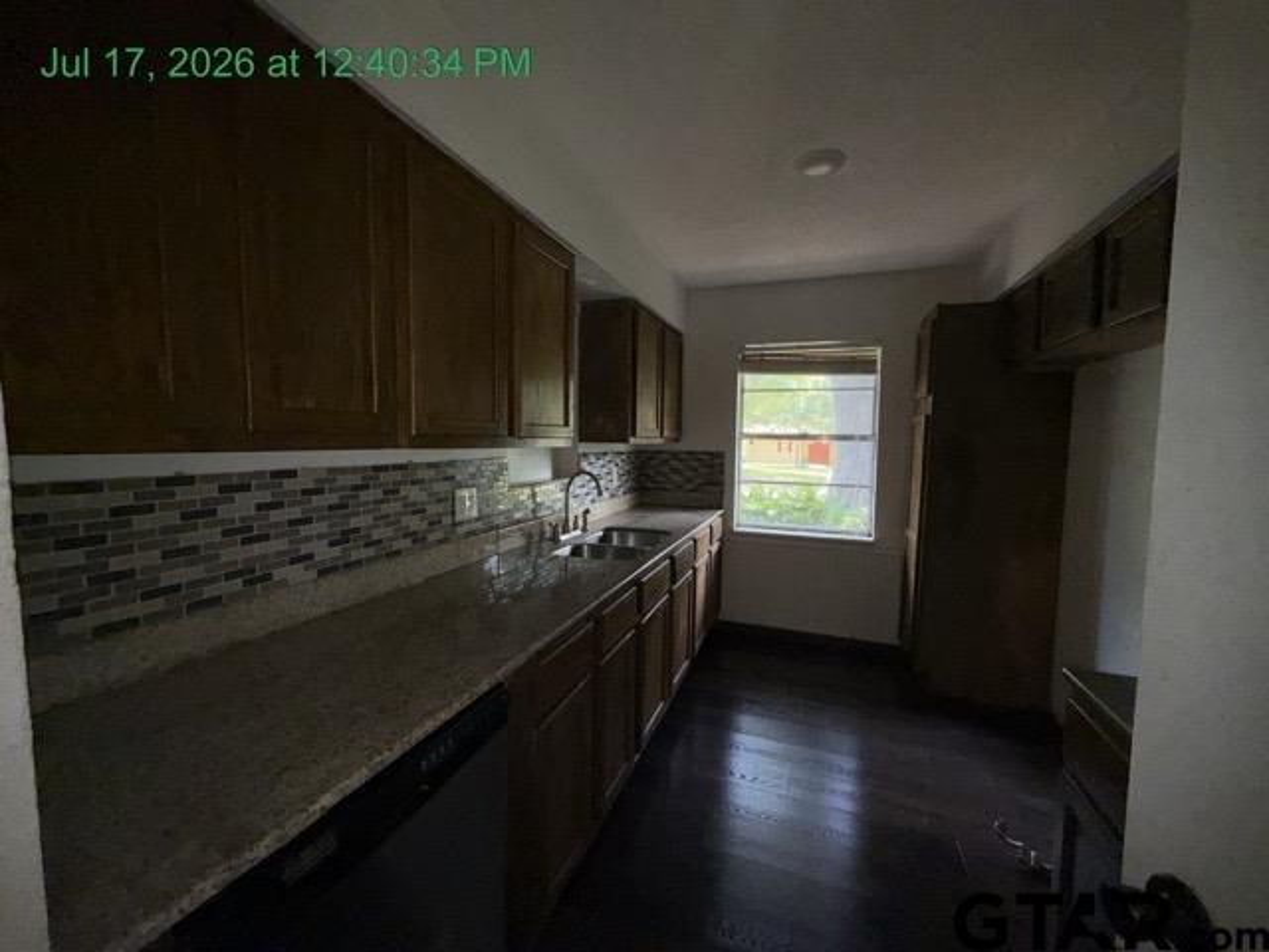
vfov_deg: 85.7
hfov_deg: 102.1
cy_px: 476
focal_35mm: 14
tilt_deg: -4.0
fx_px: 513
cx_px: 634
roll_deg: -1.4
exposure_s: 1/122
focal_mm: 2.22
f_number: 2.2
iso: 50
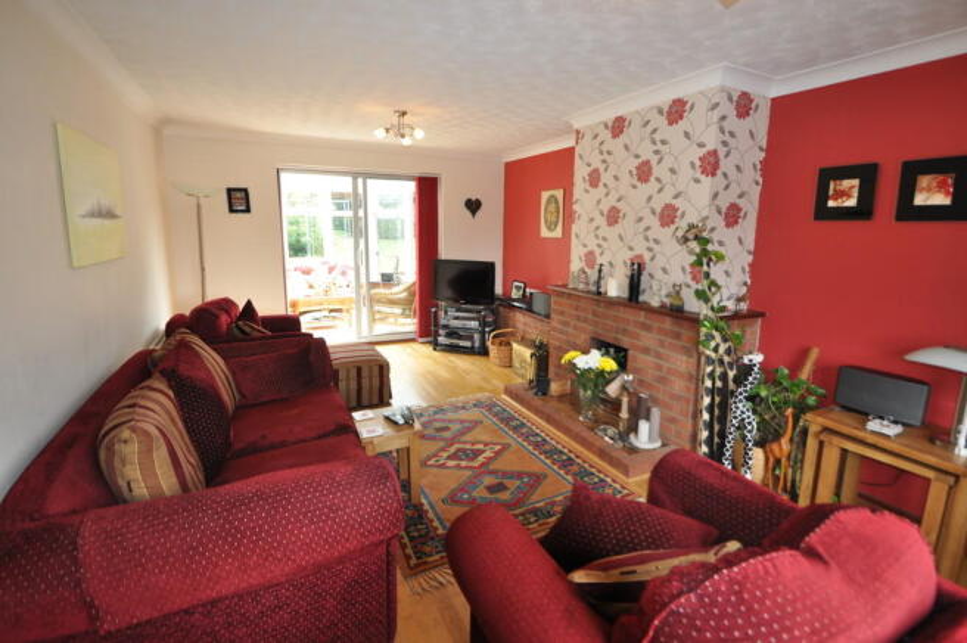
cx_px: 484
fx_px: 443
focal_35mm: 16
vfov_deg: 71.9
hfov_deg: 95.0
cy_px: 322
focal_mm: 11
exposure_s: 1/125
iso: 560
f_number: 3.5
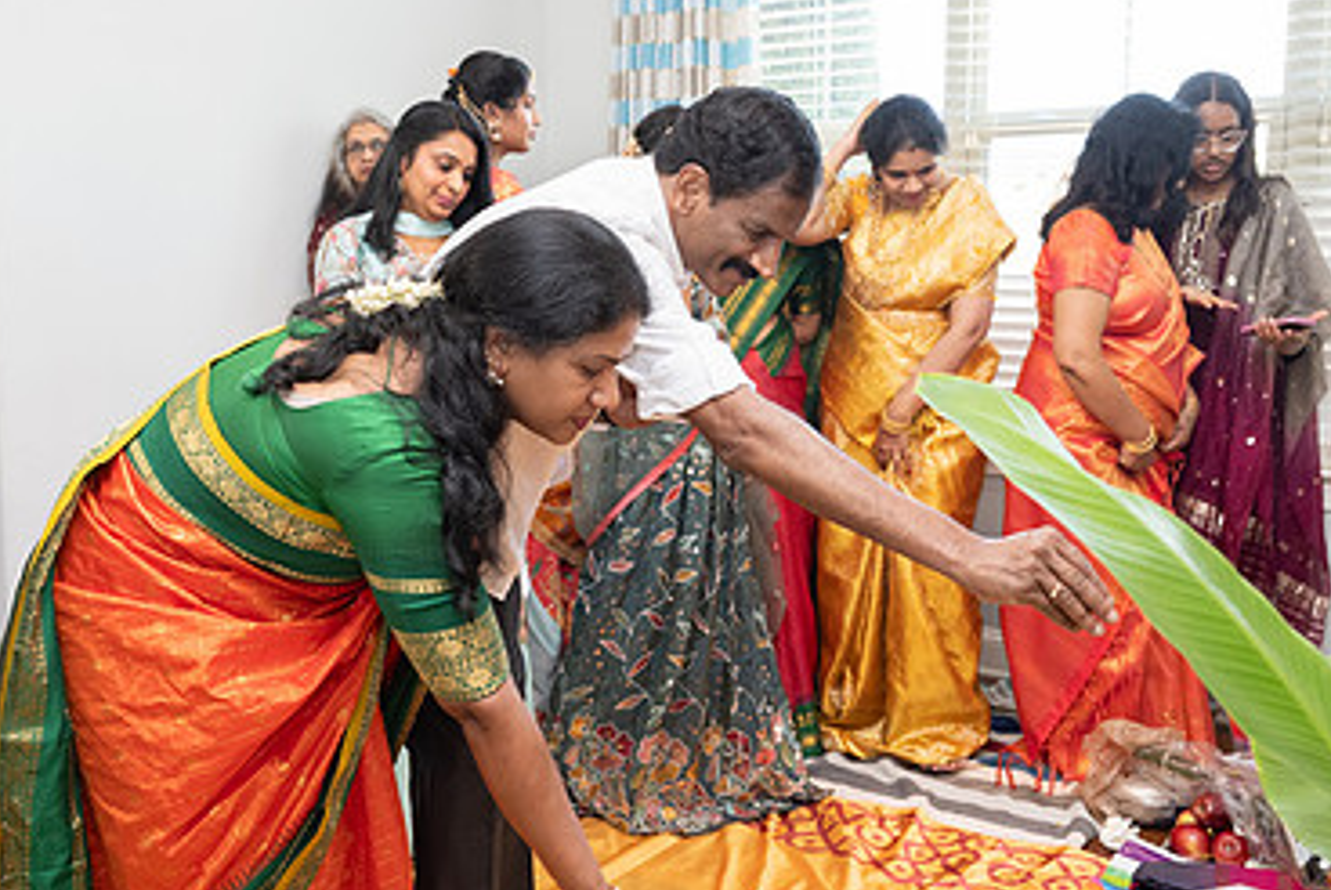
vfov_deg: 35.1
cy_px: 418
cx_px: 629
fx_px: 1406
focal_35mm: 38
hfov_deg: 50.6
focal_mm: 24
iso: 800
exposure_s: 1/160
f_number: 3.5
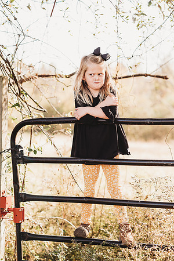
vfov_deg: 23.9
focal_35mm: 85
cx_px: 87
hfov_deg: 16.1
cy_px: 130
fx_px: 616
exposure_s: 1/250
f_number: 2.8
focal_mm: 85
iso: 160
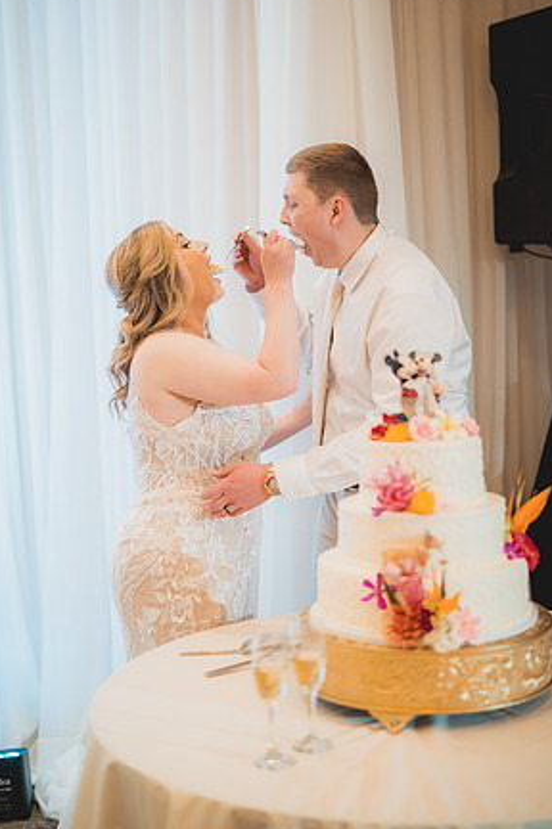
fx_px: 1198
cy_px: 402
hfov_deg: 26.0
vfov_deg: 38.2
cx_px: 276
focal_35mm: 52
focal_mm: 50
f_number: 1.4
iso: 1250
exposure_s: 1/500
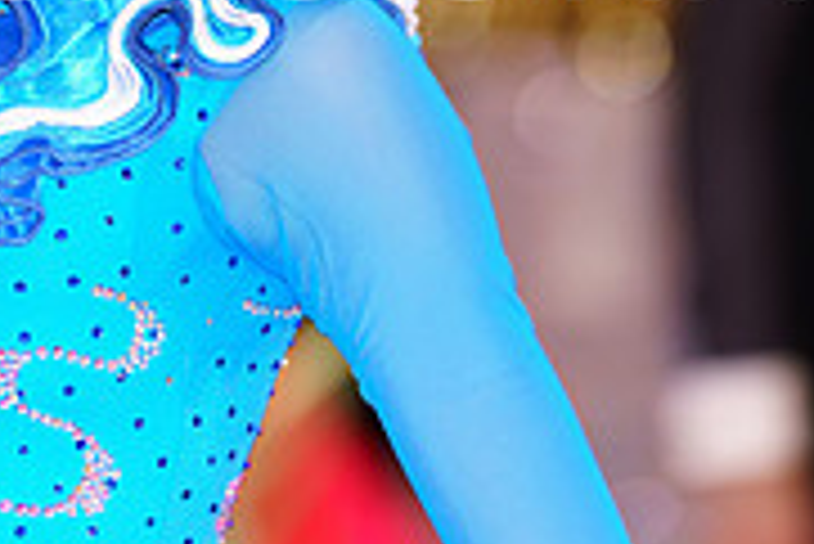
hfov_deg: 3.9
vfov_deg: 2.6
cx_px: 445
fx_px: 12084
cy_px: -205
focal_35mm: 534
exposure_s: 1/200
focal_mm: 167
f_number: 2.8
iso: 640
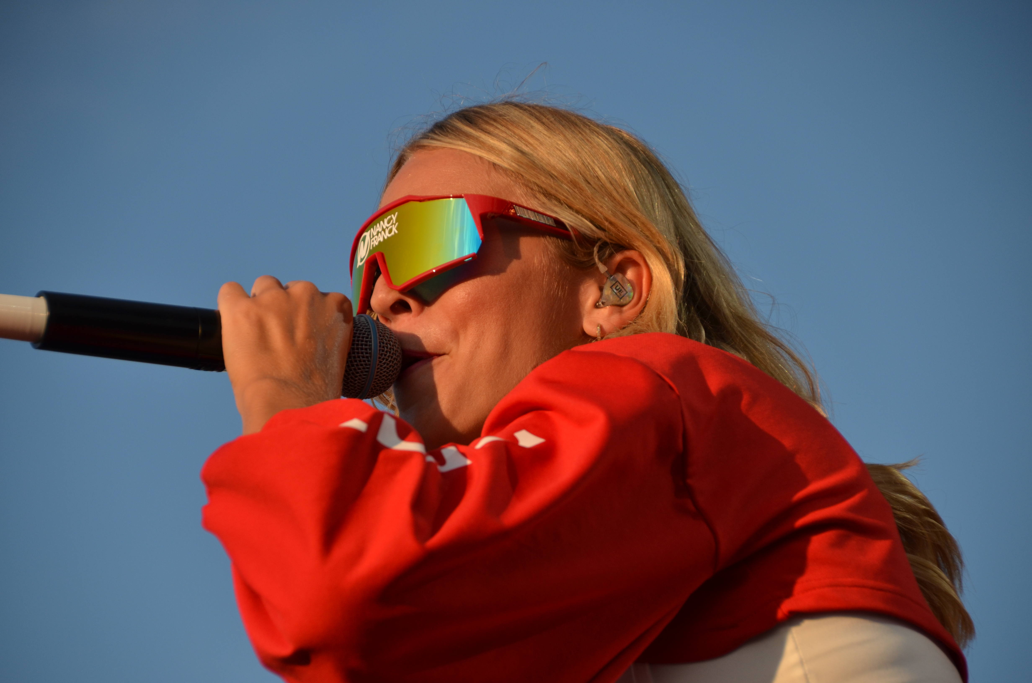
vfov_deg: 5.4
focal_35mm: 255
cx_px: 516
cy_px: 342
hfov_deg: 8.1
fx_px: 7295
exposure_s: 1/800
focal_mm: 170
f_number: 6.3
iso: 220
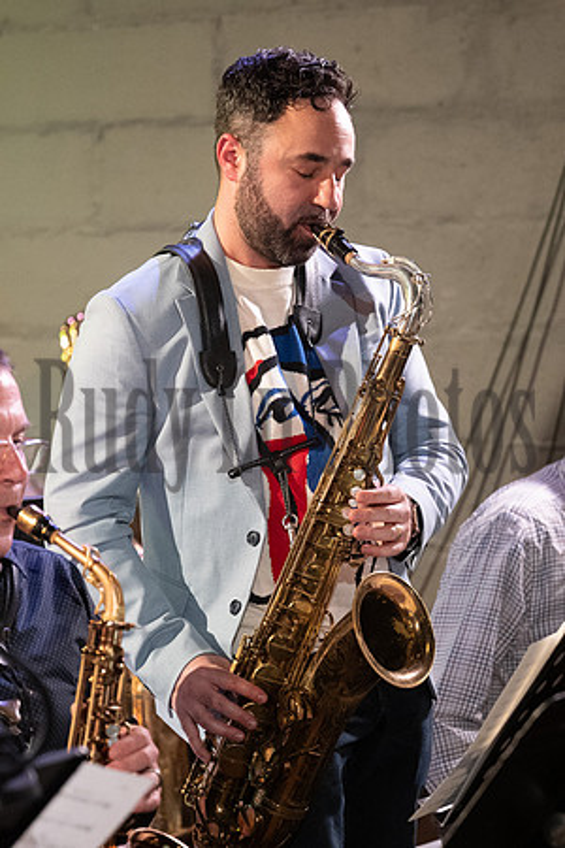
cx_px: 282
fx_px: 2966
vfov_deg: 16.3
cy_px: 424
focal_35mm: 126
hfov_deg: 10.9
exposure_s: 1/160
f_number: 2.8
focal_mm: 84
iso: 5000
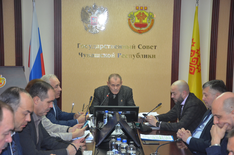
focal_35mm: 68
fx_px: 438
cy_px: 78
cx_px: 117
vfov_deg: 20.1
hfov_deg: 29.9
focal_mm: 45
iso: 800
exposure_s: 1/60
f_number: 4.8
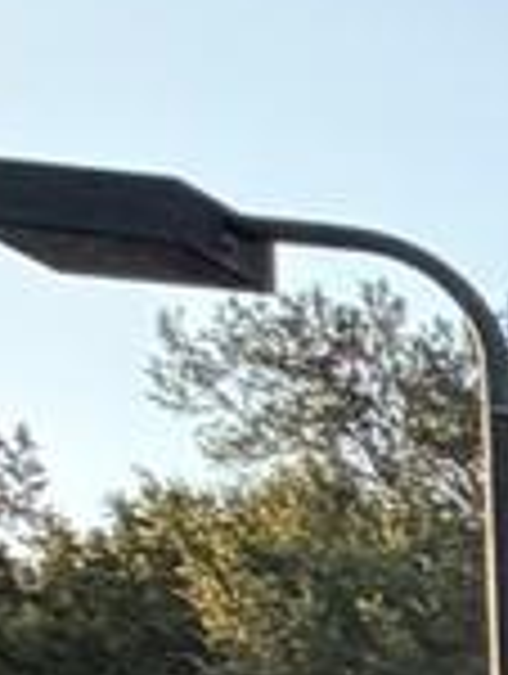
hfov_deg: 5.1
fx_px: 2907
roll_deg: -0.8
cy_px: 1629
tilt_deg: -3.4
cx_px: 3115
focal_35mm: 149
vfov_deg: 11.1
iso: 64
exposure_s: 1/430
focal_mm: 2.22
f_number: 2.2
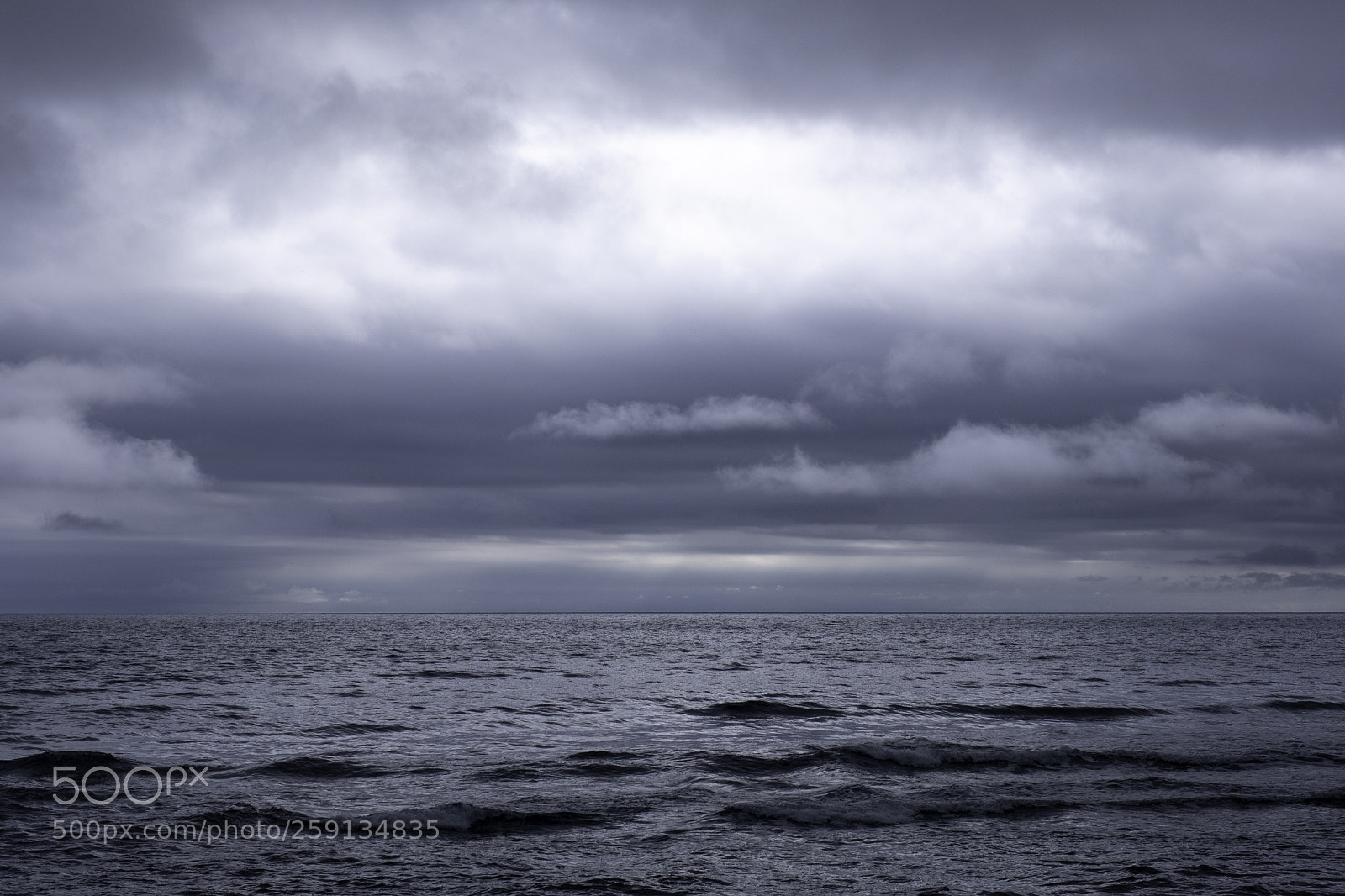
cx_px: 672
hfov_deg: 37.5
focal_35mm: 53
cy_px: 448
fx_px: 1980
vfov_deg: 25.5
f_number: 11
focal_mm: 35.3
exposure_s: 1/680
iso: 200
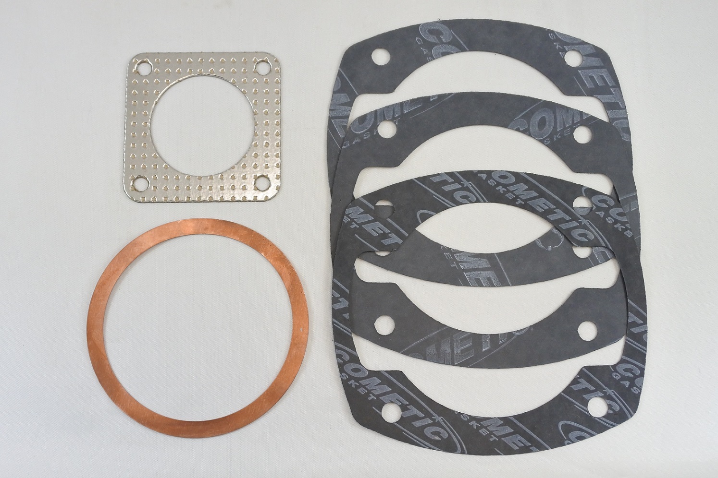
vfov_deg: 37.9
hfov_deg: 54.4
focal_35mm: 35
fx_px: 698
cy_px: 239
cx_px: 359
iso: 400
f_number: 4
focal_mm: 13.1
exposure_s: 1/200
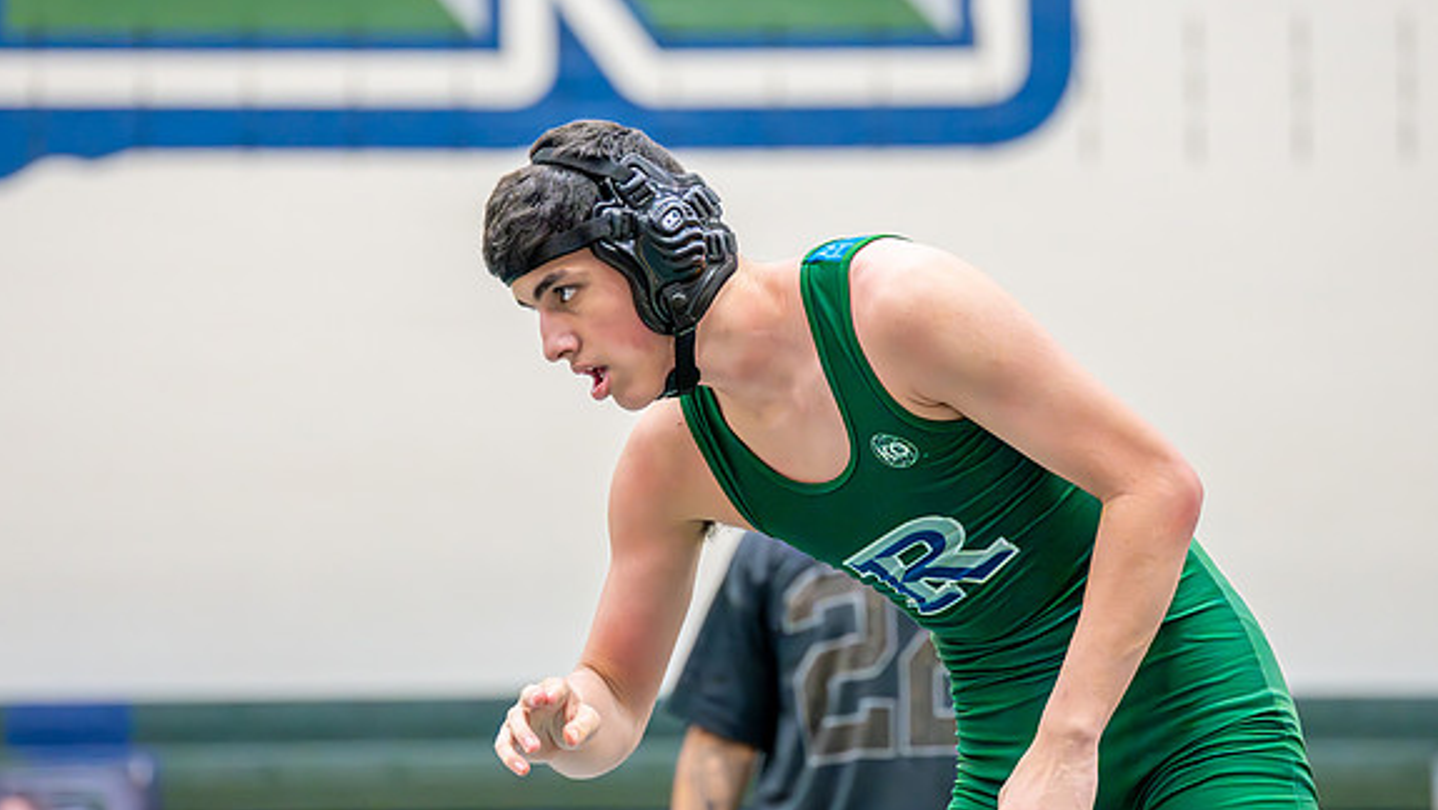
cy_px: 314
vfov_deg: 8.2
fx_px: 5684
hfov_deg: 14.4
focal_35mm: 149
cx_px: 725
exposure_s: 1/1000
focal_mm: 114
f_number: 2.8
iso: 6400
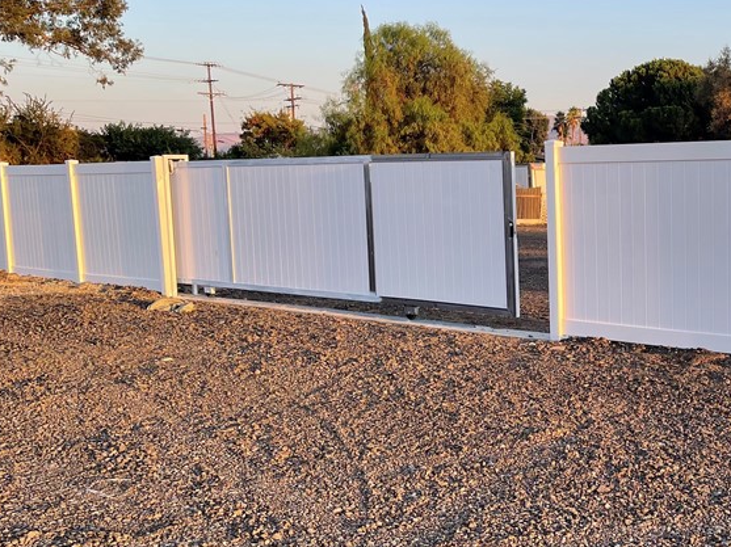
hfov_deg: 38.5
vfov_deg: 31.4
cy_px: 308
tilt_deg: -5.9
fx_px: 971
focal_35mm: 46
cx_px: 652
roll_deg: -0.4
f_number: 1.6
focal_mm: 5.1
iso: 32
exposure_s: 1/575
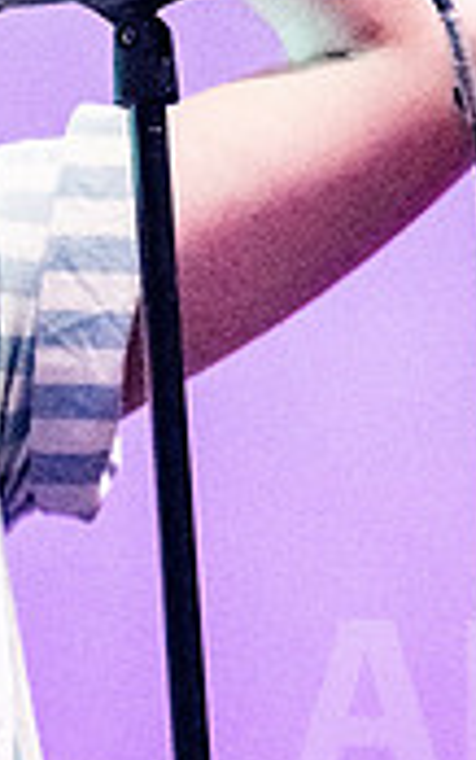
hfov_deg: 2.3
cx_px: -154
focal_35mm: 568
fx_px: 11770
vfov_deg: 3.7
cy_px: 230
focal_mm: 150
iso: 5000
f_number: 2.8
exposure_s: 1/640
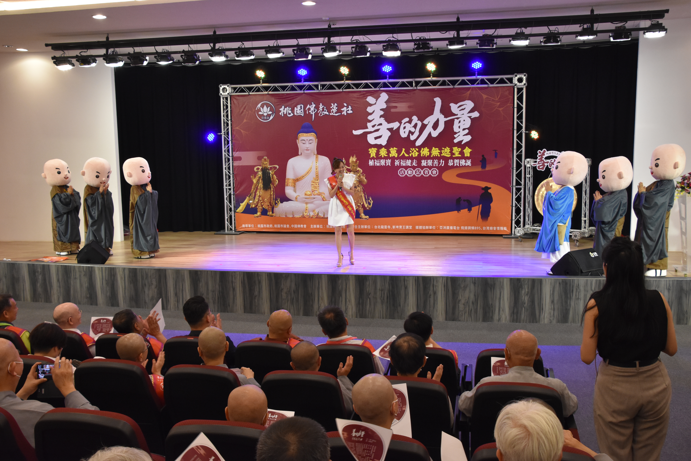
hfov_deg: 57.2
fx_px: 633
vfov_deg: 40.0
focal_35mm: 33
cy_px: 230
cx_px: 346
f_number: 5.6
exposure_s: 1/125
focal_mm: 22
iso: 1600
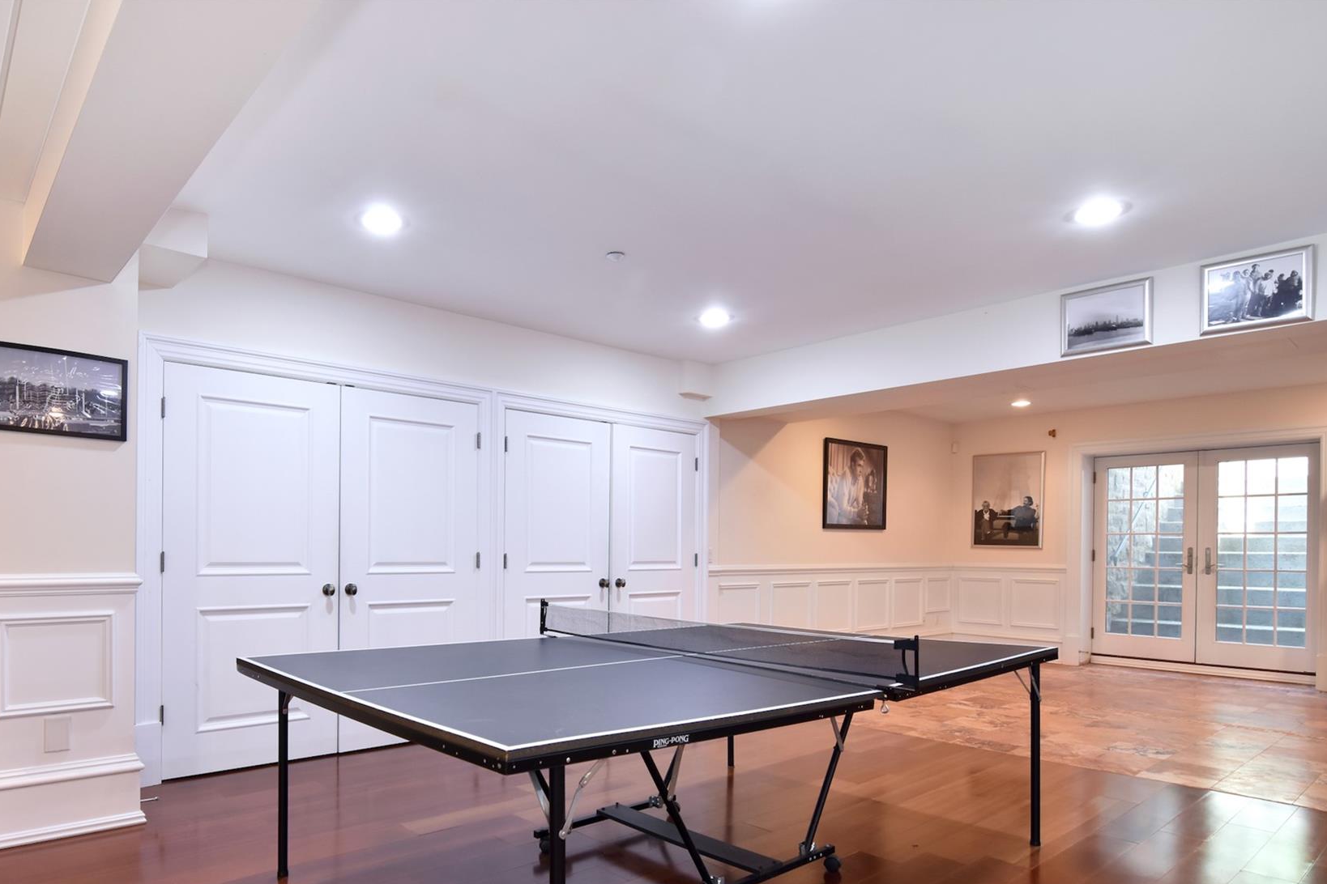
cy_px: 550
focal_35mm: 21
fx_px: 760
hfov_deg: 81.2
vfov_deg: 59.6
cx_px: 527
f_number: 8
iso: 640
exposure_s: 1/15
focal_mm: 11
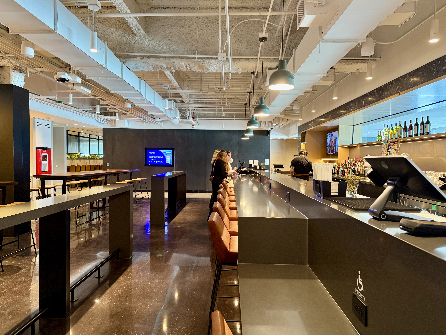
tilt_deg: -1.7
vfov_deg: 56.8
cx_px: 223
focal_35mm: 24
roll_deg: +0.2
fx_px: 309
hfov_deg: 71.6
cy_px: 168
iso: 400
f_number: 1.78
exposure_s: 1/60
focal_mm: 6.76
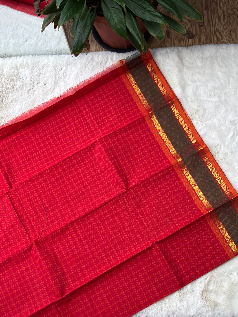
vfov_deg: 39.7
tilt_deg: -72.2
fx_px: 440
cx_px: 119
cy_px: 158
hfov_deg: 30.3
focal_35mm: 48
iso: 40
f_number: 1.6
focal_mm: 5.96
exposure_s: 1/206
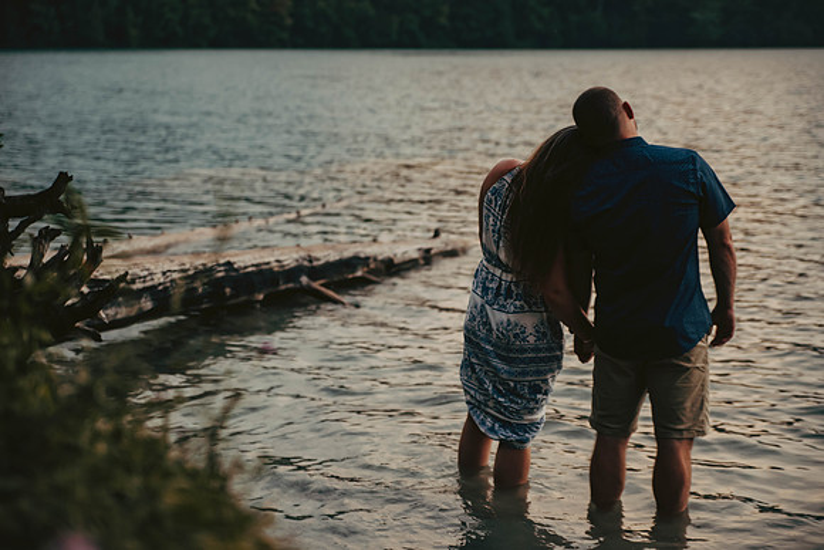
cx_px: 412
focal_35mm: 69
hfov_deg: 29.1
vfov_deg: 19.7
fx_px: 1587
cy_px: 275
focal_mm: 66
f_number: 2.8
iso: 640
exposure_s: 1/1600
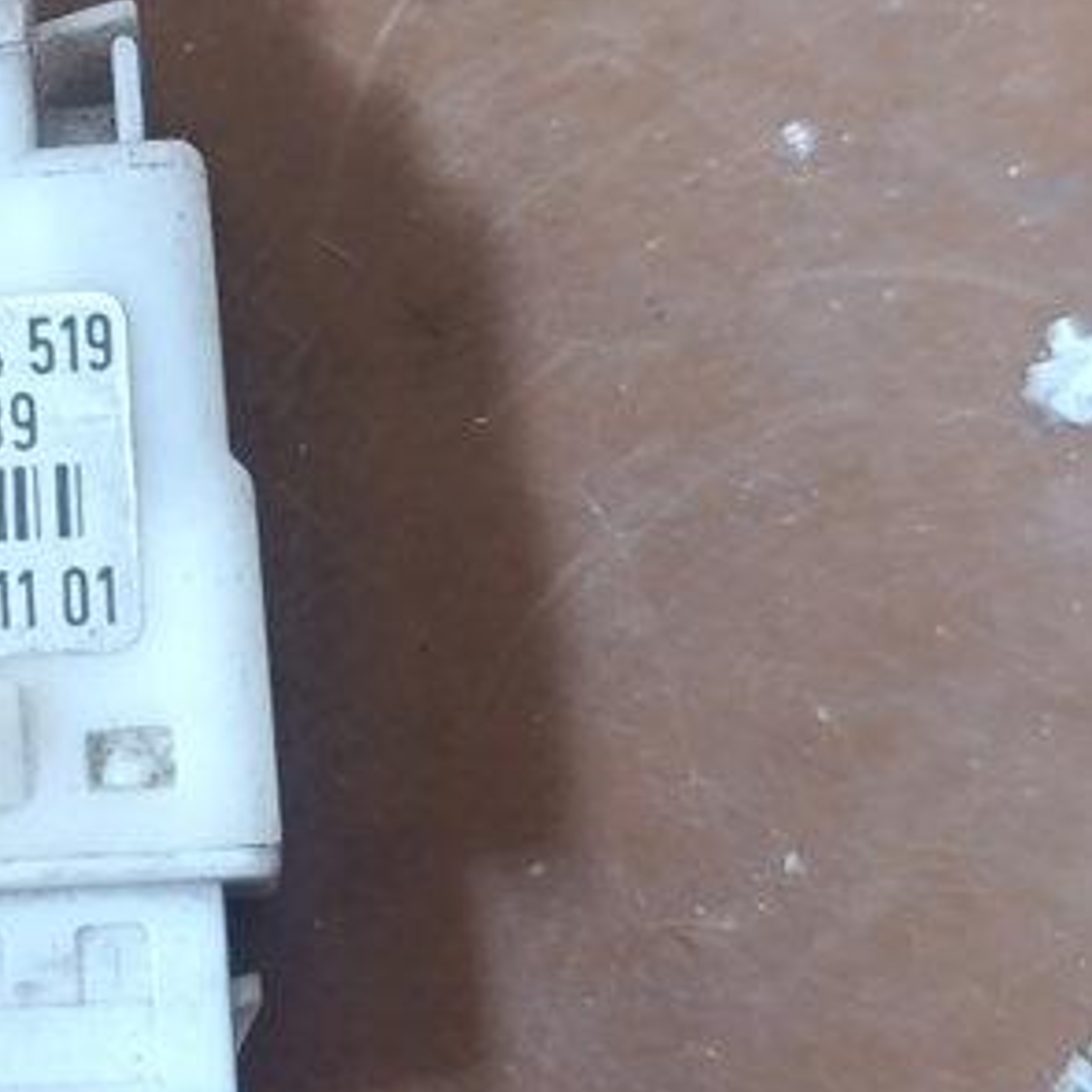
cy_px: 415
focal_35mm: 88
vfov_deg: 19.7
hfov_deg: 19.0
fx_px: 3141
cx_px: -76
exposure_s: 1/50
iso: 1250
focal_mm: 6.14
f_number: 1.6
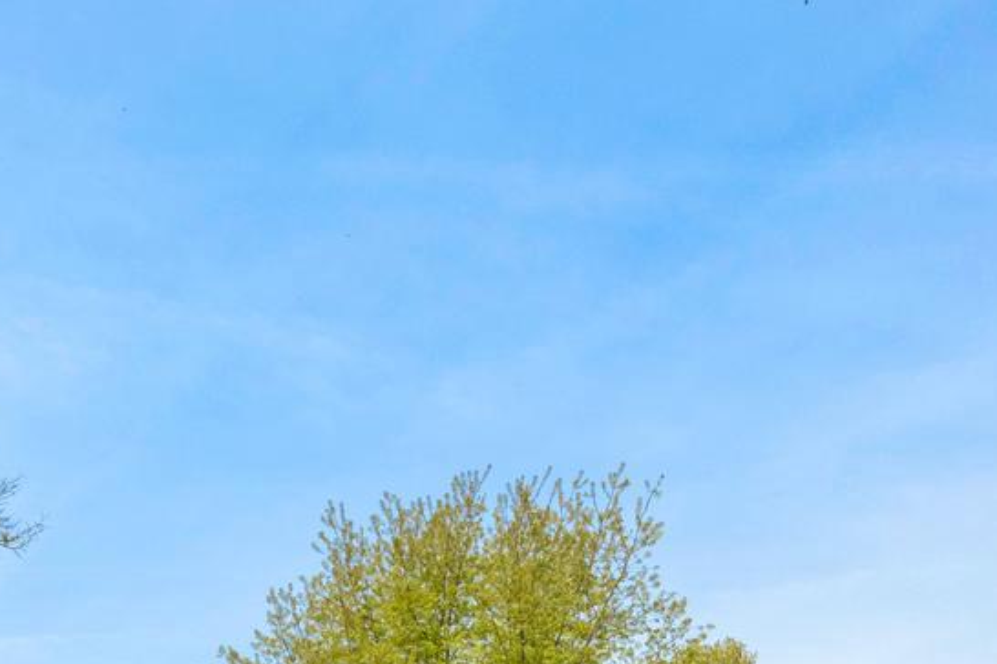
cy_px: 1066
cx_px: 234
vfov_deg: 19.1
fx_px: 1662
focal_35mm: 60
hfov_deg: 32.7
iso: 640
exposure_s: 1/100
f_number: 11
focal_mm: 16
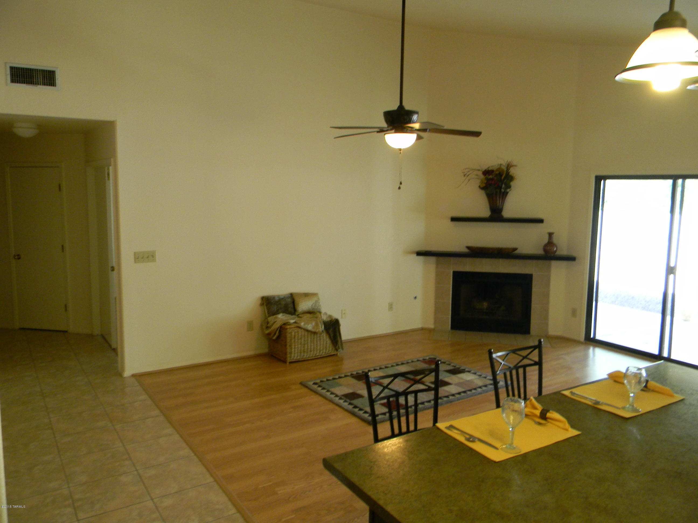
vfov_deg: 49.7
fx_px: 565
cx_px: 349
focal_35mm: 28
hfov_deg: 63.4
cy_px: 262
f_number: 3.5
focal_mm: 5
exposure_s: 1/30
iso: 198
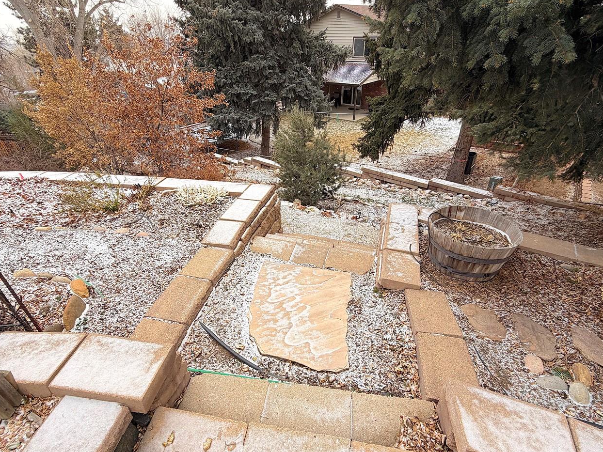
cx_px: 296
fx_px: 314
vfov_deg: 71.6
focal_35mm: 18
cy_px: 234
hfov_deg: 87.7
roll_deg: +2.7
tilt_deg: -33.1
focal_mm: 2.22
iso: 40
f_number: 2.2
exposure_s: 1/142
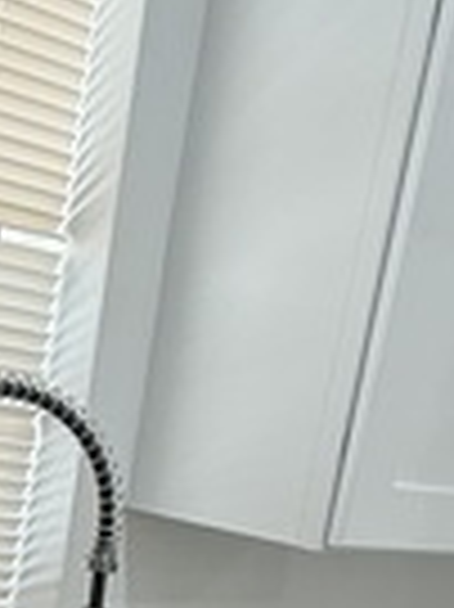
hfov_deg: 20.1
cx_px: -67
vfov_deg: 25.4
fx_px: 1209
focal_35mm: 69
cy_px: 723
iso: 80
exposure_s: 1/120
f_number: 2.2
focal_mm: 2.22
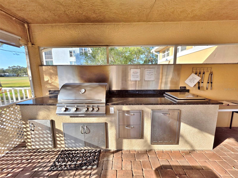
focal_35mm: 13
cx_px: 119
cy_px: 89
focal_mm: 2.2
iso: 40
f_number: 1.9
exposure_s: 1/424
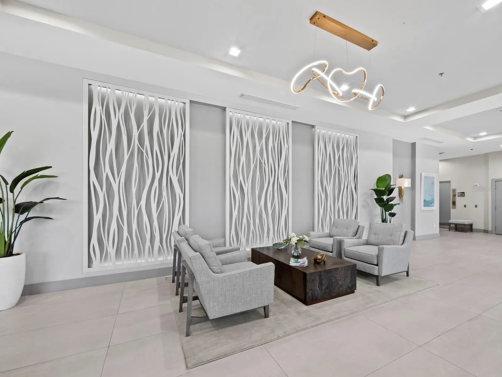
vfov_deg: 85.7
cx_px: 251
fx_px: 203
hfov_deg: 102.0
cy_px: 188
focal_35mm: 14
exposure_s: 1/3
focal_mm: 7
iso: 400
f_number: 11
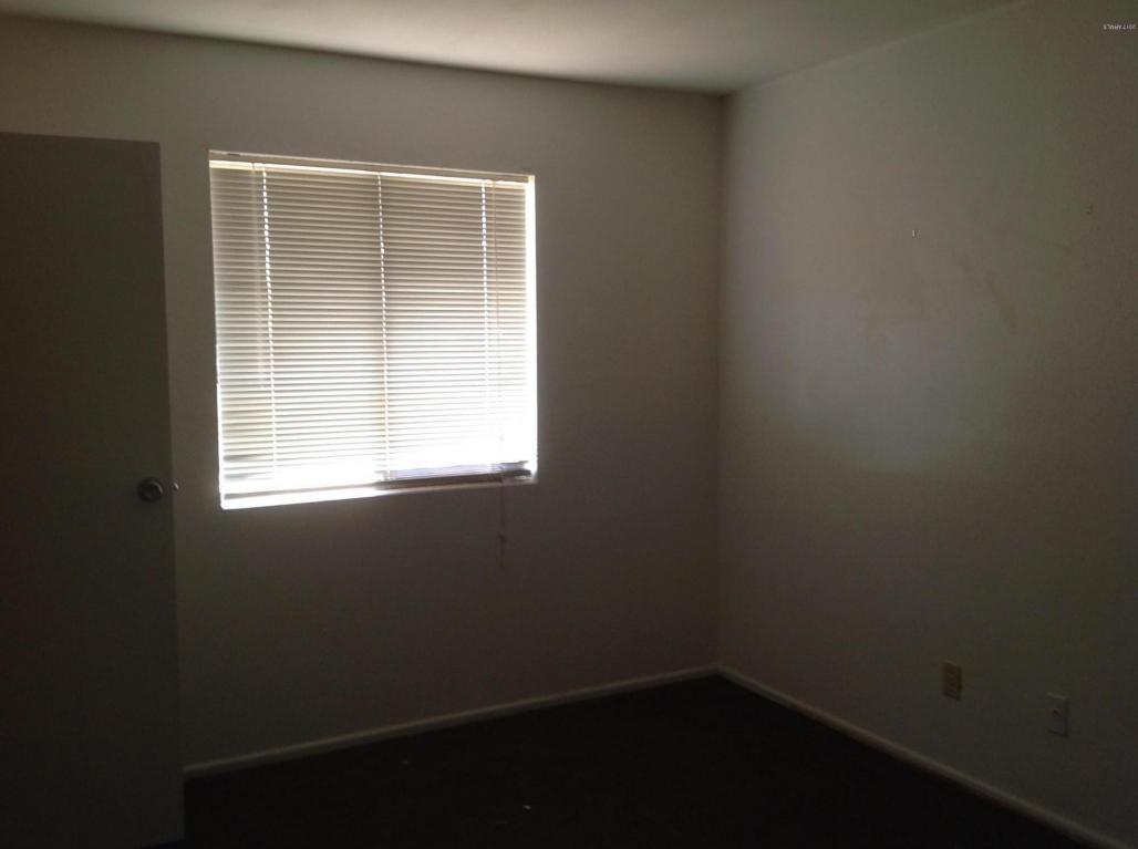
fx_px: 1148
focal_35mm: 35
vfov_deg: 40.6
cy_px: 424
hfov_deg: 52.7
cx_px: 569
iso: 64
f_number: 2.4
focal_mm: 4.28
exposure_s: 1/15
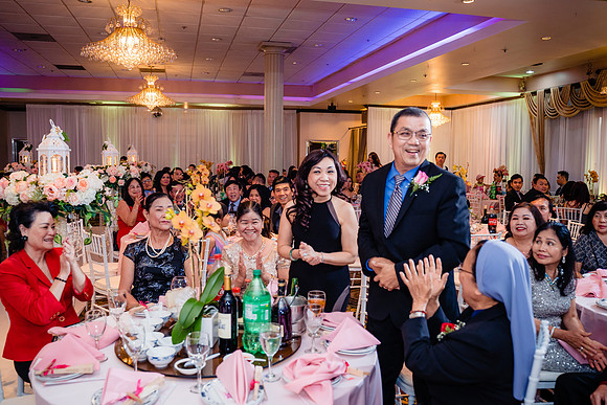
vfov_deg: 42.3
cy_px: 202
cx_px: 304
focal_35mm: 31
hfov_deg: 60.3
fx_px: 523
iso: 800
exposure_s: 1/160
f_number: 3.5
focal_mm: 31
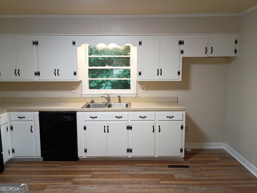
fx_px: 215
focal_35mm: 29
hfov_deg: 61.7
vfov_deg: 48.2
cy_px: 96
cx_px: 128
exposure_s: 1/40
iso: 765
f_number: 1.8
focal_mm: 4.27
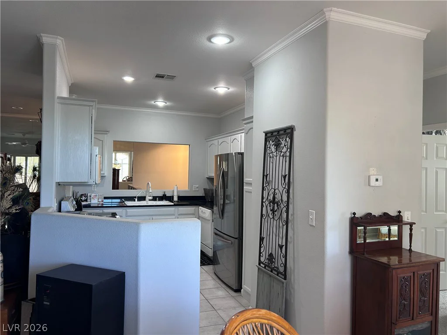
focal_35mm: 26
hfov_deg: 67.3
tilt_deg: +1.2
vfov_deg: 53.1
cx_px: 224
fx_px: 336
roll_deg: -2.1
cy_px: 168
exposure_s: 1/60
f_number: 1.5
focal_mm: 5.7
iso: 80
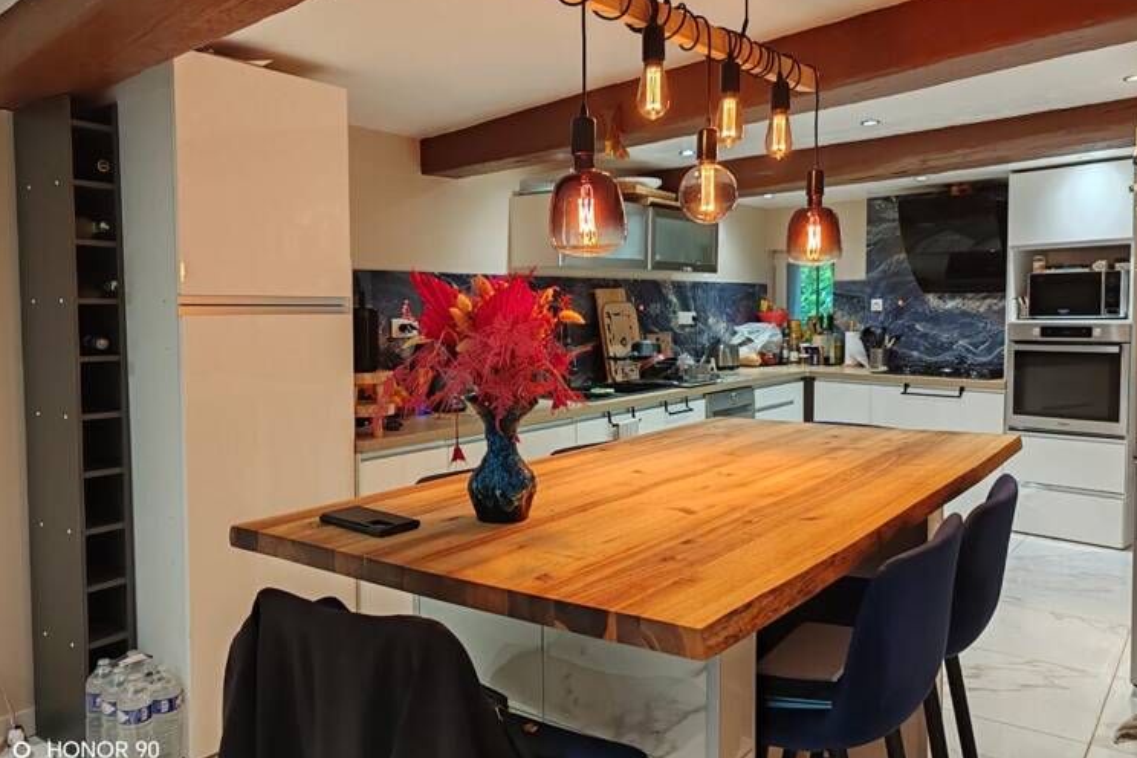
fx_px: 916
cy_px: 370
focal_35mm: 29
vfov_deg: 45.0
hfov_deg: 63.7
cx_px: 556
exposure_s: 1/100
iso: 1000
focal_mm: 6.12
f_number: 1.9
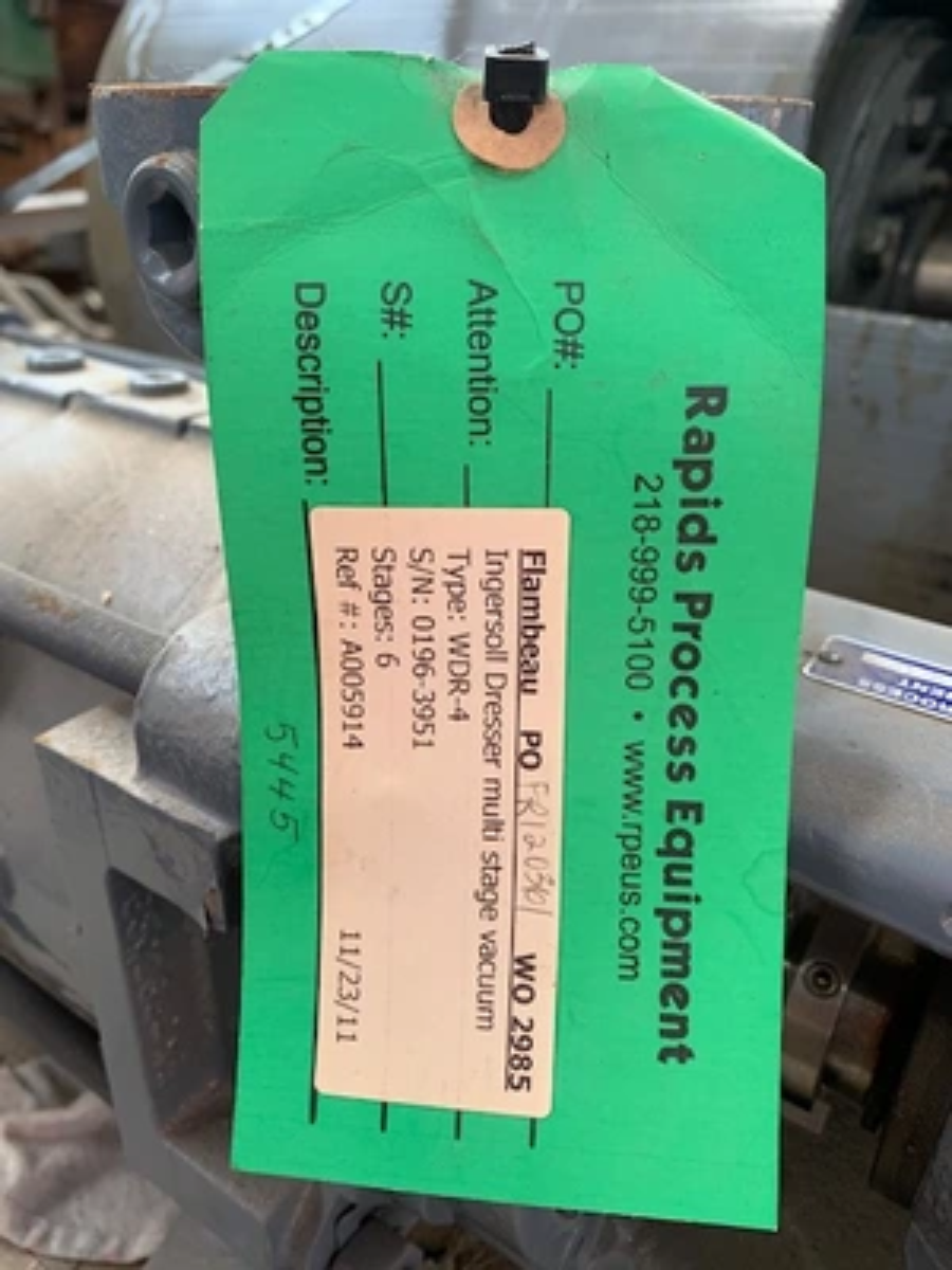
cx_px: 476
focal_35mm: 26
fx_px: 953
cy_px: 635
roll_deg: -1.4
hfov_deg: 53.1
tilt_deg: -27.3
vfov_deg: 67.3
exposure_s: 1/102
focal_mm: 4.25
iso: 100
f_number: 1.8
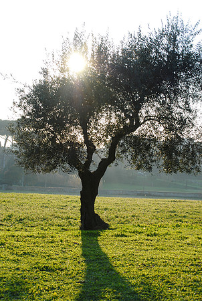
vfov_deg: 24.6
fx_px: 691
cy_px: 150
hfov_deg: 16.6
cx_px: 101
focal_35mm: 82
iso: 200
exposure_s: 1/180
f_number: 8
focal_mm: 55
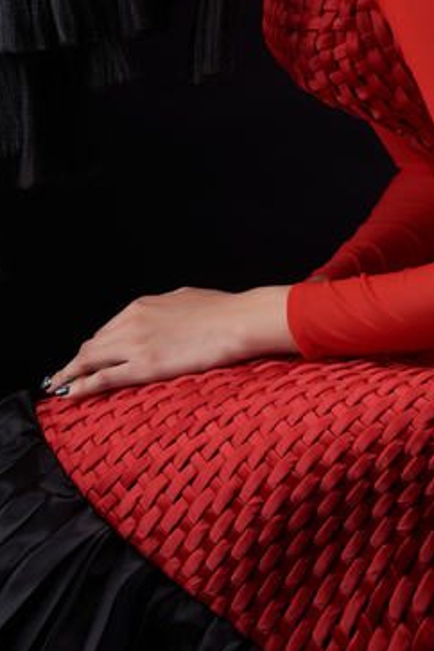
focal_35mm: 164
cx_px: 274
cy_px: 28
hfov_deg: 8.4
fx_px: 2965
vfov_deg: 12.4
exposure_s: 1/125
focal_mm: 62
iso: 100
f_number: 16
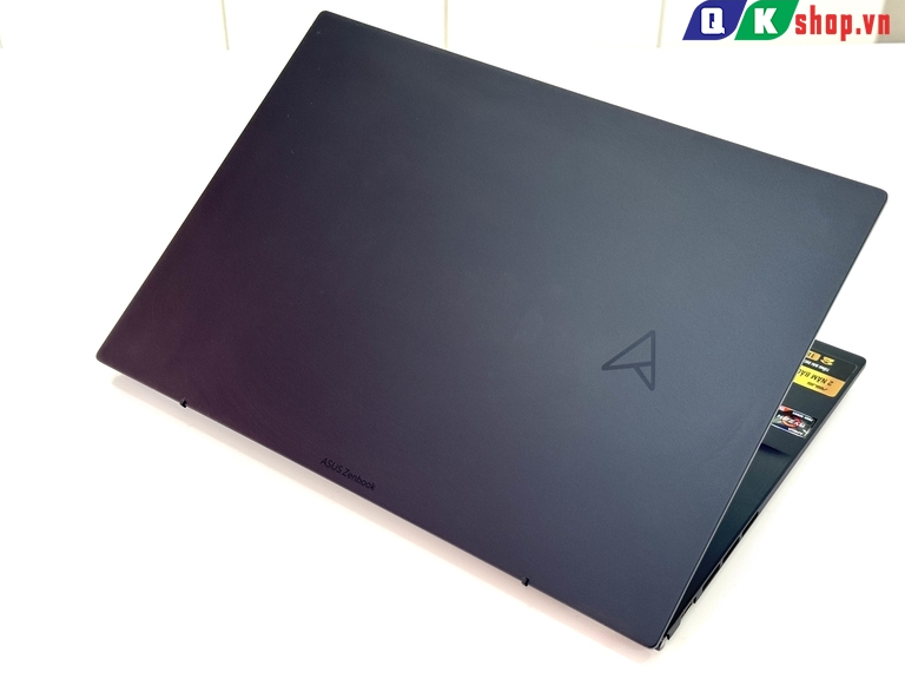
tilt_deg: -37.6
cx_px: 457
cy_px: 332
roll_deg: +0.5
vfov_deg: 29.1
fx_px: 1307
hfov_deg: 38.2
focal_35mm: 50
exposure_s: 1/121
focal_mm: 6.76
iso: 64
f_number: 1.78
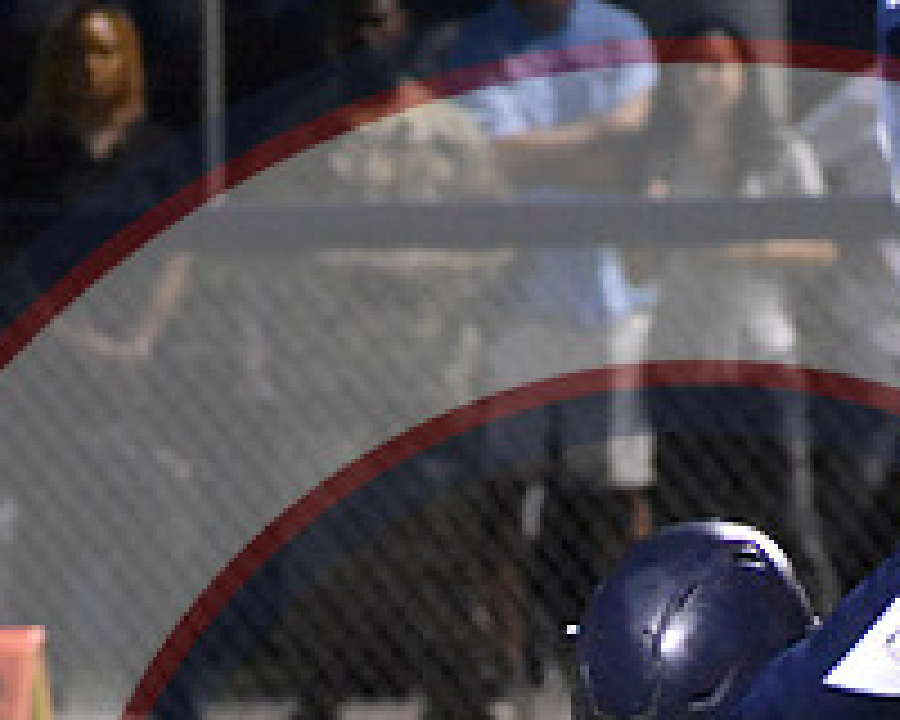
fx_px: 27169
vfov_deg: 1.5
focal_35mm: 1020
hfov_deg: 1.9
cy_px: 848
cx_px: 684
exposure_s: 1/200
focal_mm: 250
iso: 12800
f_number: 6
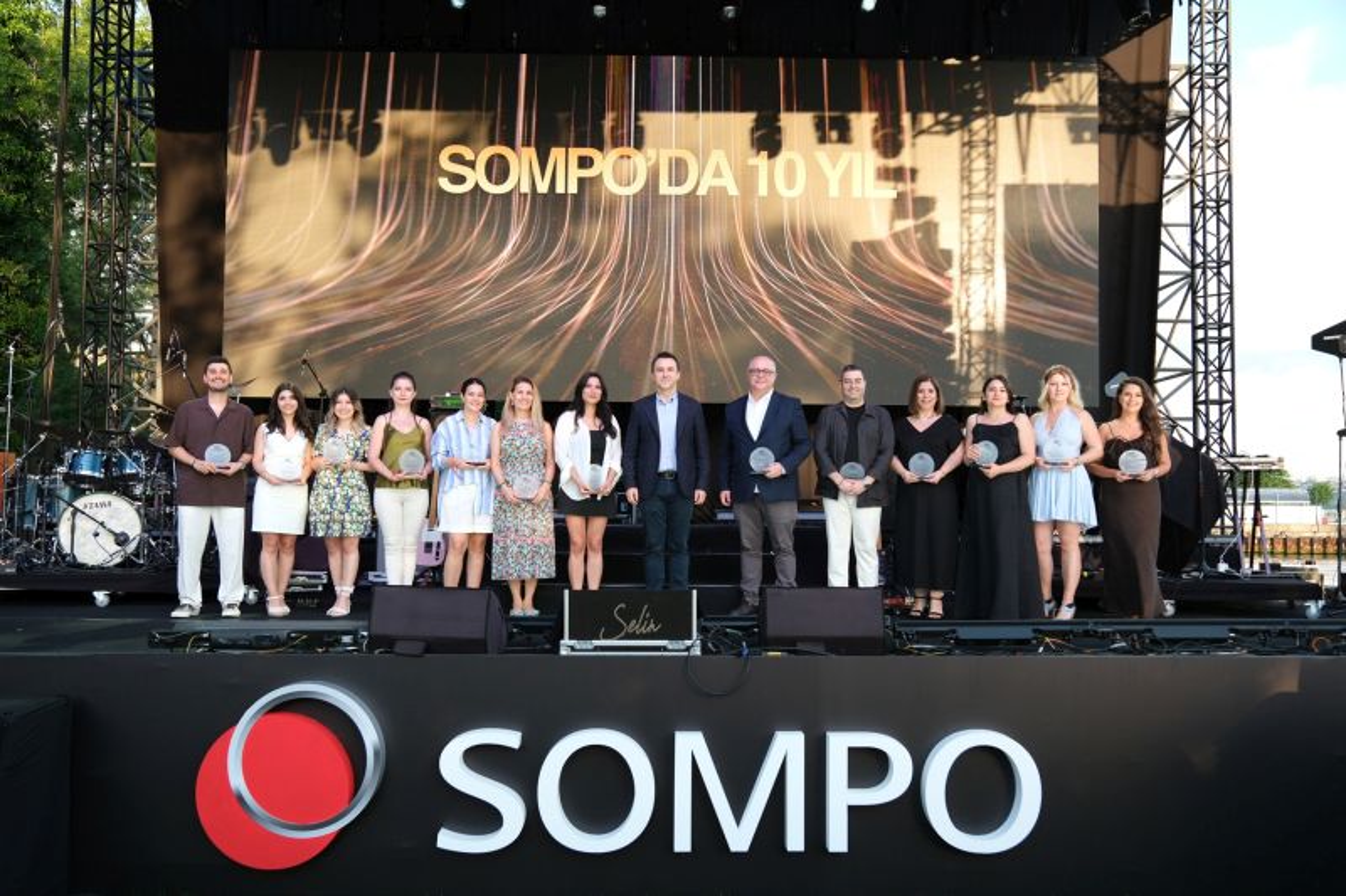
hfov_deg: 63.7
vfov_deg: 44.9
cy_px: 448
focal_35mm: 29
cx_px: 673
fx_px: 1084
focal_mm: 19.3
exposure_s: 1/640
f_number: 2.8
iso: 500
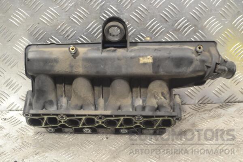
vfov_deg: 18.2
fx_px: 506
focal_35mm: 75
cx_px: 122
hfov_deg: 27.0
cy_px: 81
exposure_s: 1/30
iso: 560
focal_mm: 50
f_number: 5.6
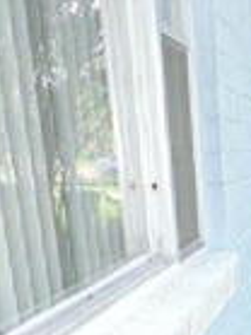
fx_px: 804
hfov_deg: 16.3
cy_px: 576
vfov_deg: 19.0
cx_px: 374
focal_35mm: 83
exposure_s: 1/160
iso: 100
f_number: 3
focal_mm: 4.3
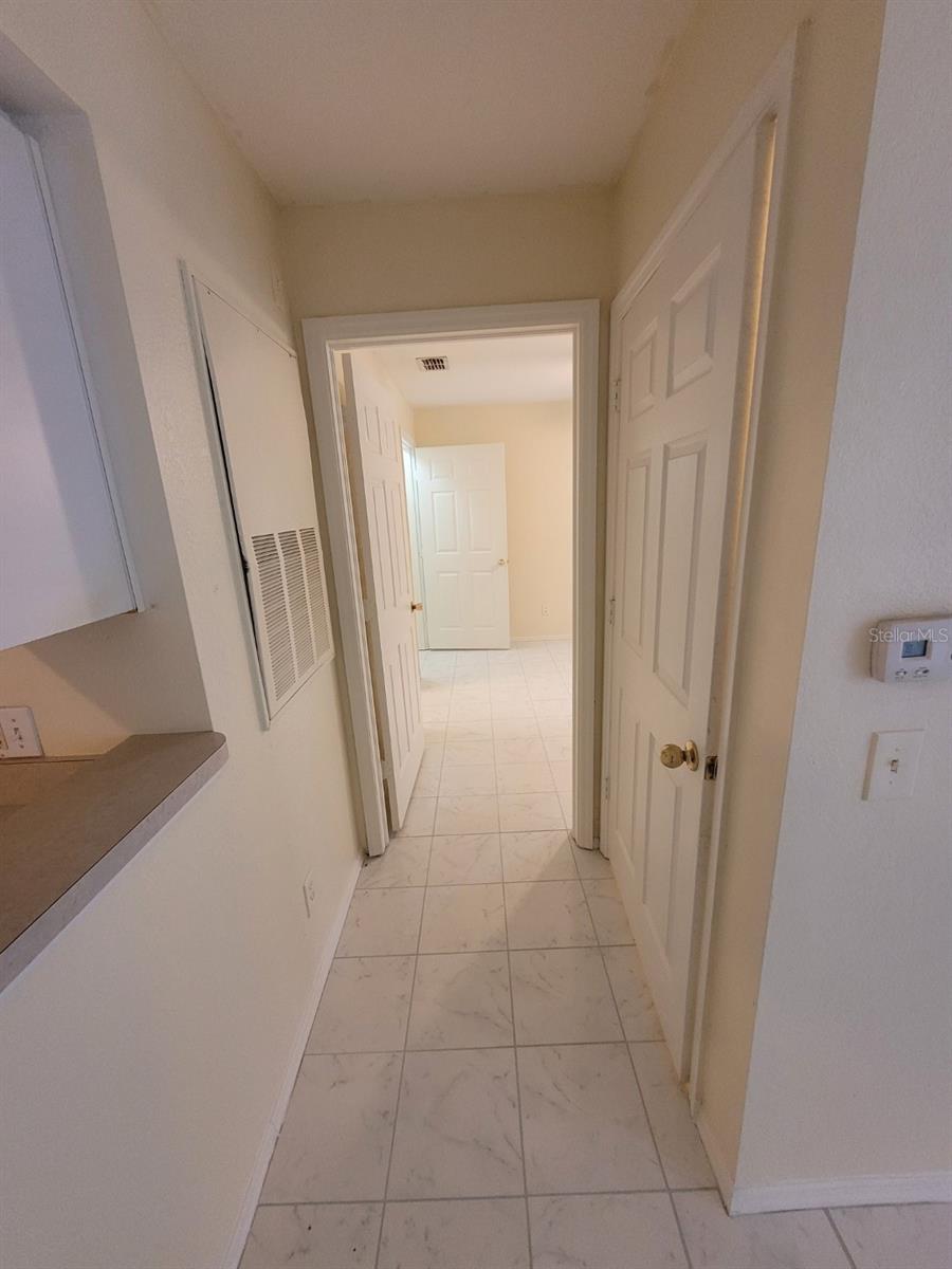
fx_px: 477
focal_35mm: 13
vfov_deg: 106.2
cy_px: 634
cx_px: 476
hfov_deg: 89.9
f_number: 2.2
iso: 320
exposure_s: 1/40
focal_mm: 1.74
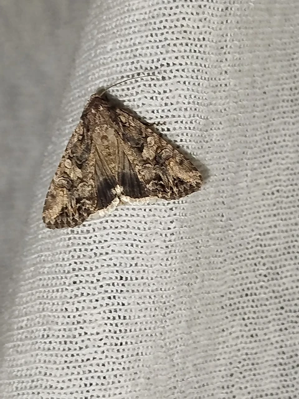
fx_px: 1071
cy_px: 200
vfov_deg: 21.1
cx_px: 150
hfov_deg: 15.9
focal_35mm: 93
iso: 160
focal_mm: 5.31
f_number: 1.7
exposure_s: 1/50
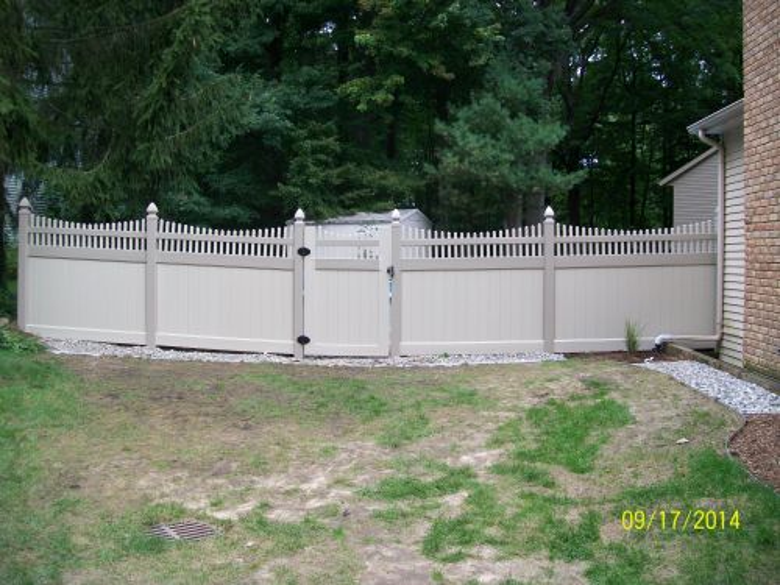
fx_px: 766
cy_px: 292
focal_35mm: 34
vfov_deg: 41.8
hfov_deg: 54.0
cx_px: 390
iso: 64
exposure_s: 1/125
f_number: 2.7
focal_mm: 6.1
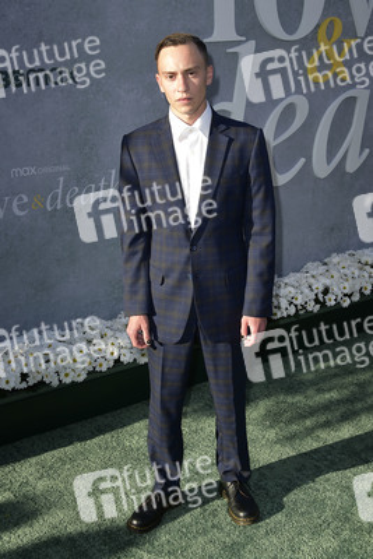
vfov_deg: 44.5
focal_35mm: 44
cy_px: 280
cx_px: 186
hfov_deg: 30.5
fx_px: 683
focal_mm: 44
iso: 320
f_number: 9
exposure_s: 1/250
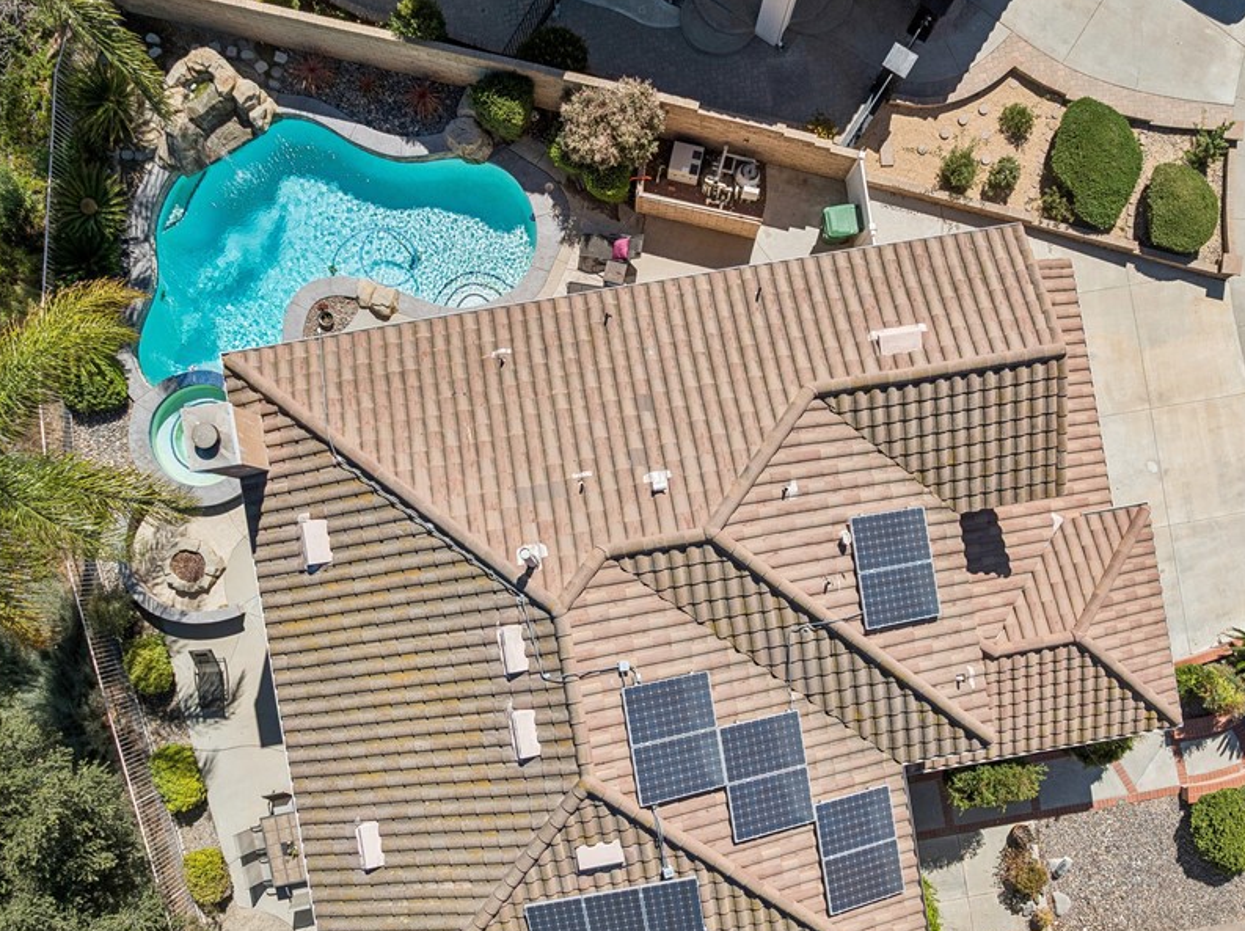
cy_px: 546
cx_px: 630
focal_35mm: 31
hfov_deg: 58.4
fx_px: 1114
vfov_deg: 45.2
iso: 100
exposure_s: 1/100
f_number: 2.8
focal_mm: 12.3
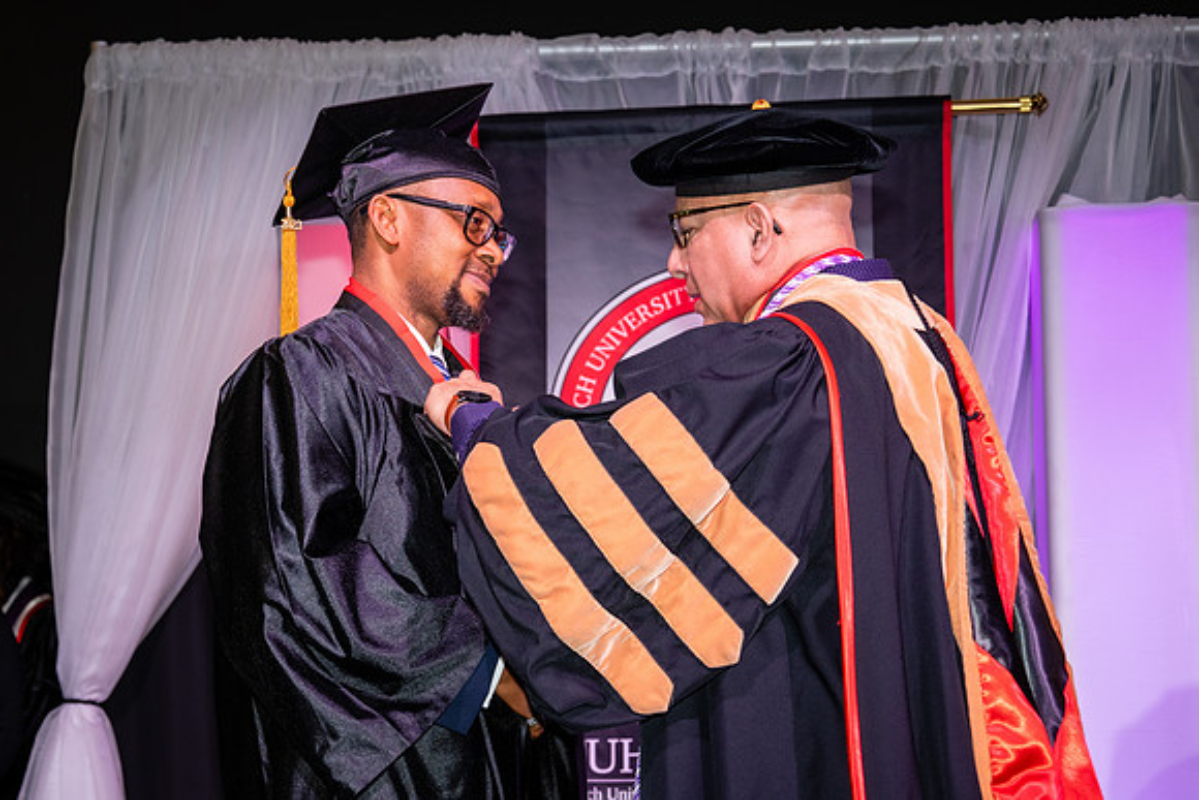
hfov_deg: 21.9
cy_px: 443
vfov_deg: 14.7
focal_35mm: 93
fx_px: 3097
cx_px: 534
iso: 800
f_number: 5.6
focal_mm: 70
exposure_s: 1/160
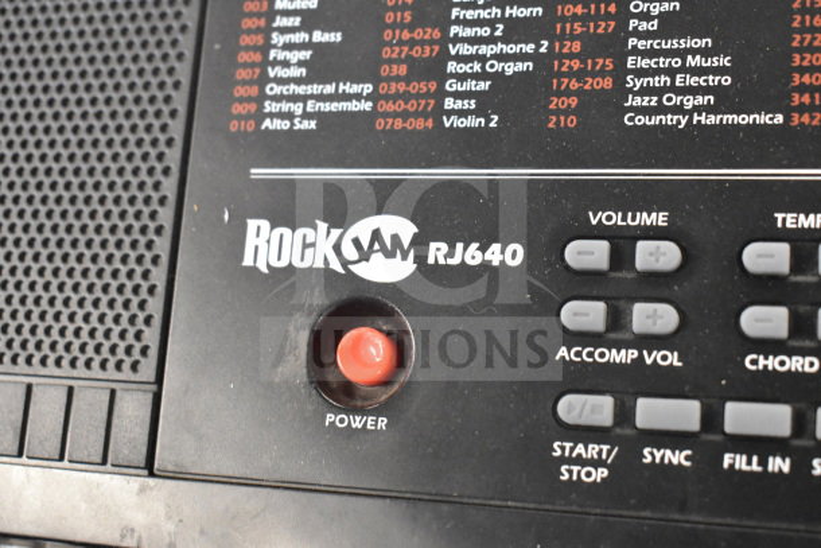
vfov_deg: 25.8
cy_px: 274
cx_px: 410
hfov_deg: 37.8
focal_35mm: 52
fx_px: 1198
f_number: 4.5
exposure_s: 1/60
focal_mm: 35
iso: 7200
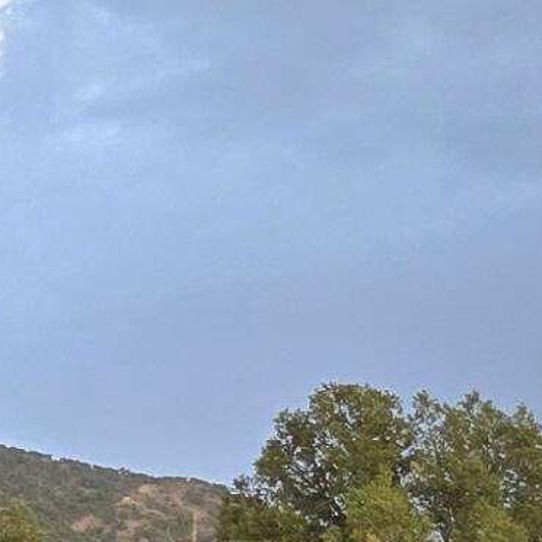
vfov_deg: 10.6
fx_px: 2905
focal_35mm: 164
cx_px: -1147
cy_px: 169
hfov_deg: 8.6
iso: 64
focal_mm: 5.4
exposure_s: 1/182
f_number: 1.8
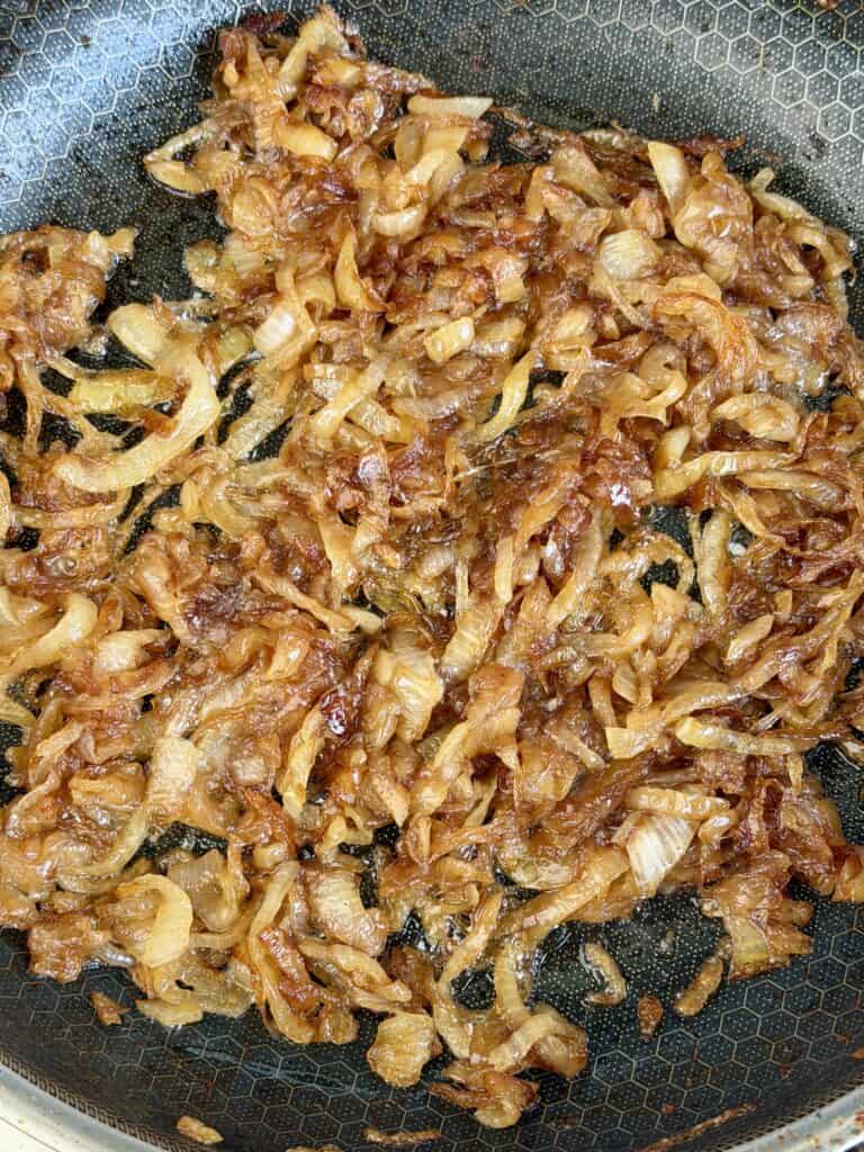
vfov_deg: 39.7
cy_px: 576
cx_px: 432
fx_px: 1597
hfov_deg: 30.3
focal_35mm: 48
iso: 64
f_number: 1.78
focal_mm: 6.76
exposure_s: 1/243
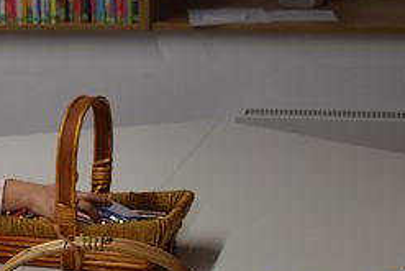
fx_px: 1261
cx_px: 16
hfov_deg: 17.9
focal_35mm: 112
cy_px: 354
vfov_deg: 11.9
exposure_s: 1/100
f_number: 5
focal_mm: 18
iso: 400
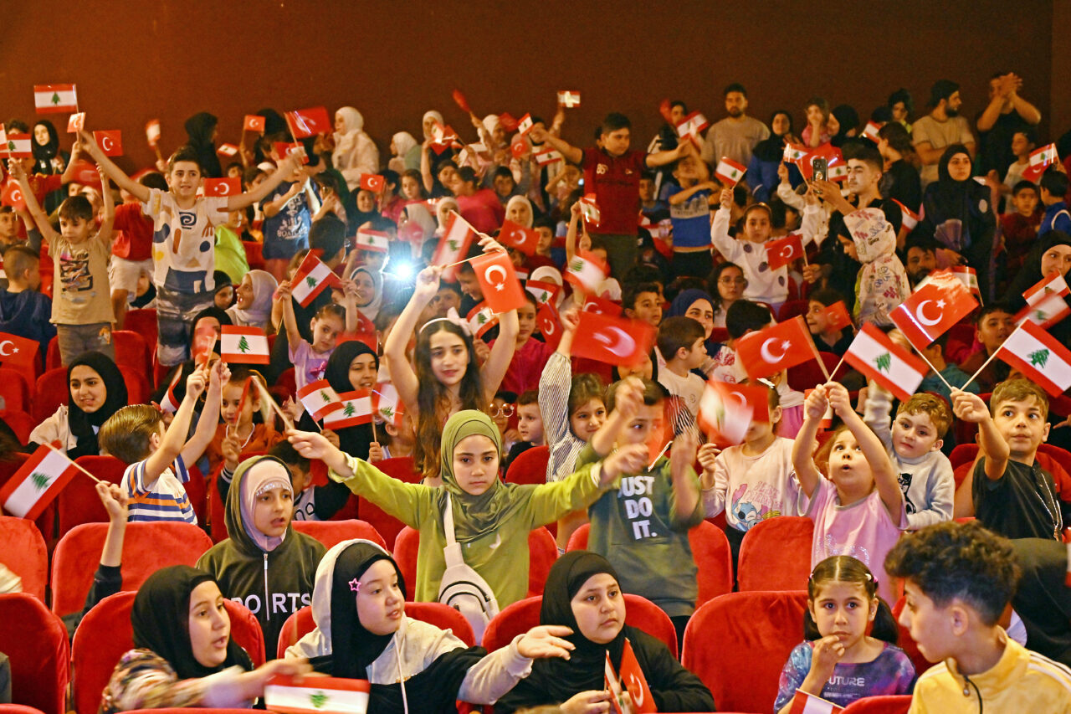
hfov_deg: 40.3
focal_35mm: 49
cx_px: 536
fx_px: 1457
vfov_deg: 27.5
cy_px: 357
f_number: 4
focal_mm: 49
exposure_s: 1/25
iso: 2000
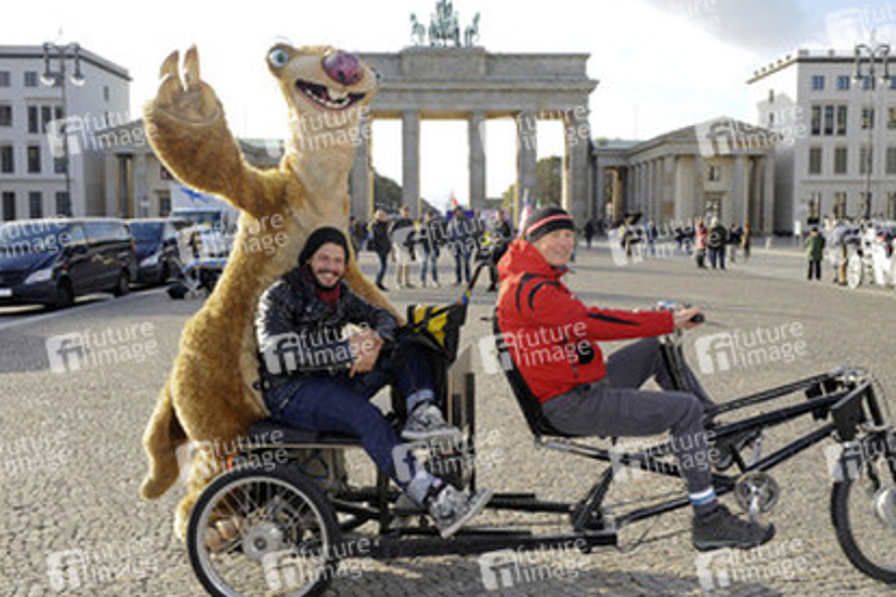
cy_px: 294
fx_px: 921
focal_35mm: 37
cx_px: 476
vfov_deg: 35.9
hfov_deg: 51.9
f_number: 8
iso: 500
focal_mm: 34
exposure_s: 1/320
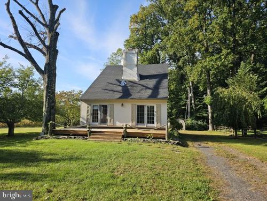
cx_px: 134
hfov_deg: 73.9
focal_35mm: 23
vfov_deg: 58.9
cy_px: 100
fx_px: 177
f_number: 1.7
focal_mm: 6.3
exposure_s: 1/460
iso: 10
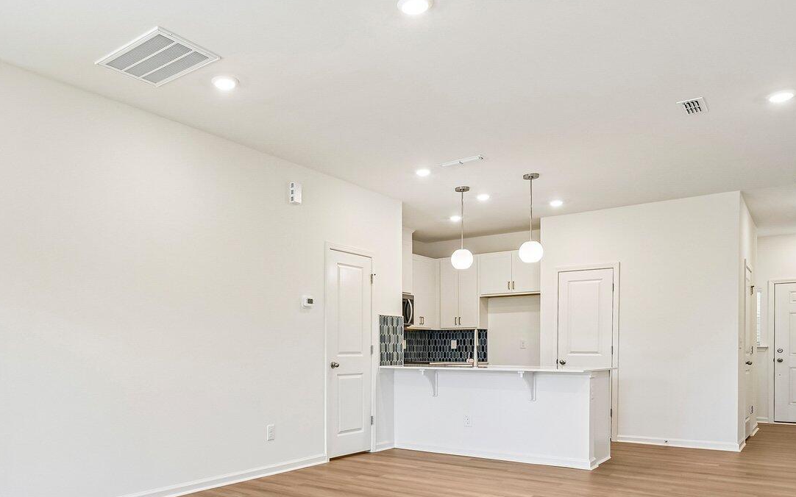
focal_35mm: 27
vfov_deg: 45.2
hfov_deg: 67.4
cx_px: 299
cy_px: 341
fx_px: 586
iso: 220
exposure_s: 1/15
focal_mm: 14
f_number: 8
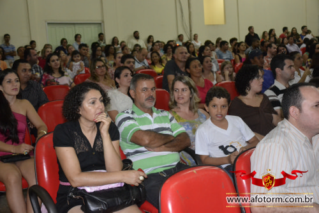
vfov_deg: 34.2
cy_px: 106
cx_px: 160
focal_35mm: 39
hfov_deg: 49.6
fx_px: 345
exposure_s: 1/60
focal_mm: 26
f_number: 3.8
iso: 3200
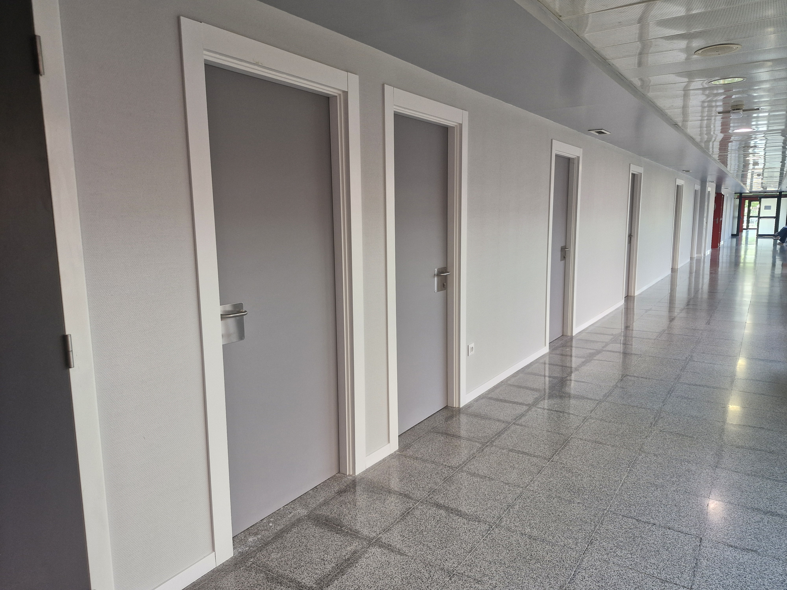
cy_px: 295
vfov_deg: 58.9
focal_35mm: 23
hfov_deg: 73.9
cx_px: 394
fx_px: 523
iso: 100
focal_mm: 5.54
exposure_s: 1/100
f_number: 1.8
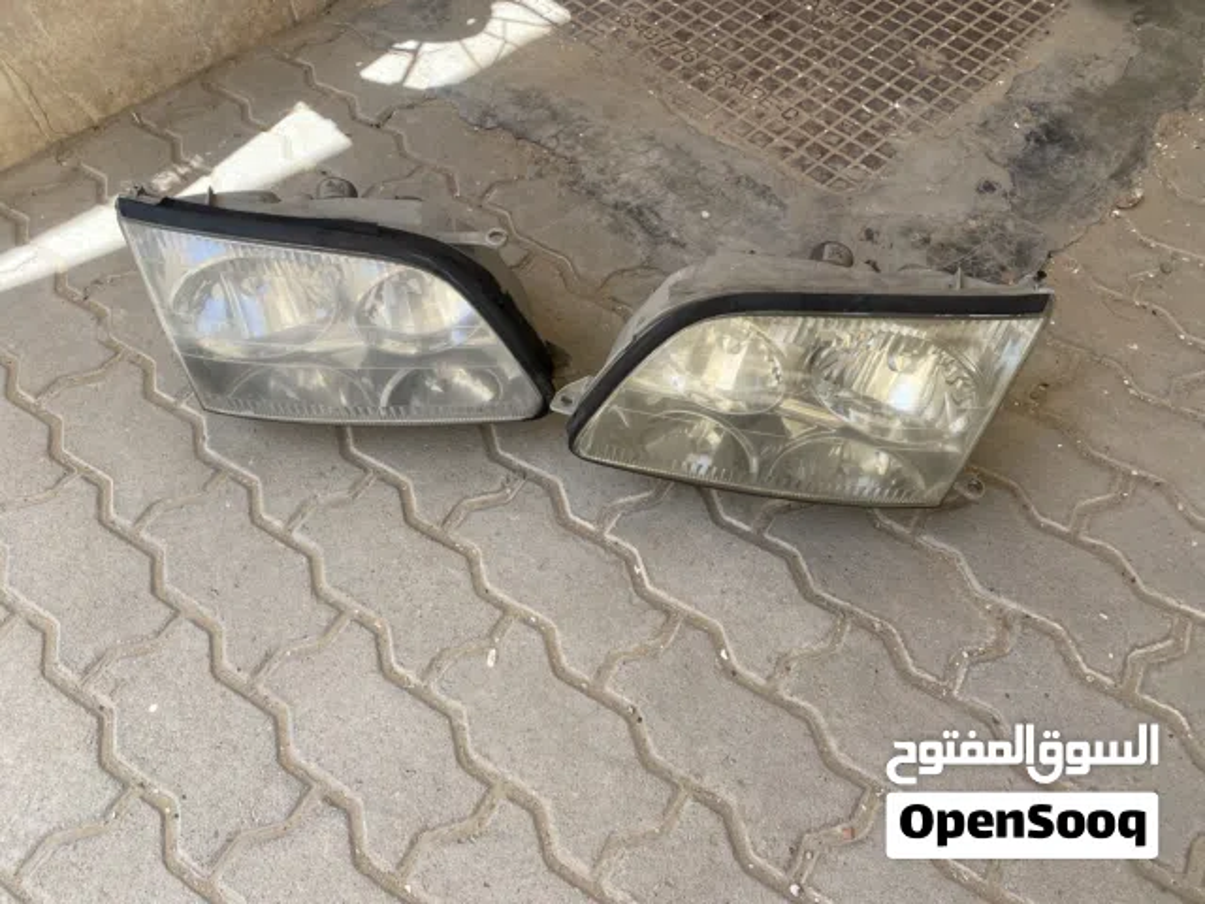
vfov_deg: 53.1
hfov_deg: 67.3
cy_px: 452
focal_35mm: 26
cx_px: 602
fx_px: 905
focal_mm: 4.25
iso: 32
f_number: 1.8
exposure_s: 1/630
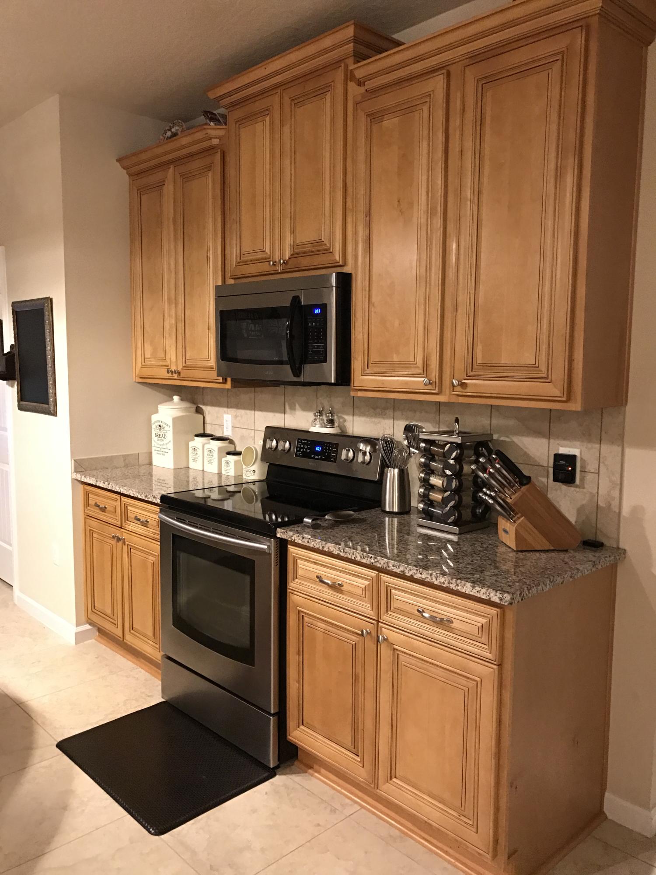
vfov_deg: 63.4
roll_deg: -1.0
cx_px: 328
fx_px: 707
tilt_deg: -7.7
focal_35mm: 28
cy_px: 438
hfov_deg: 49.7
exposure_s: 1/7
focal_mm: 3.99
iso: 100
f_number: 1.8
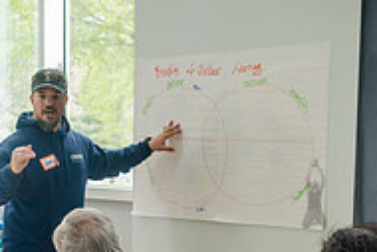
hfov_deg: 18.5
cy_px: 289
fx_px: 1142
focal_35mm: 109
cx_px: 58
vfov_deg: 12.3
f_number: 5.6
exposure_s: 1/200
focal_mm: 35
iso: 1250
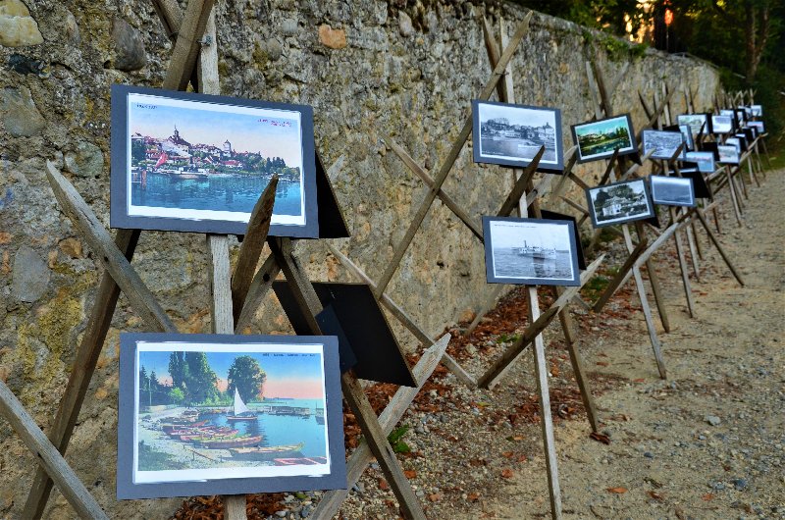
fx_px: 914
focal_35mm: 42
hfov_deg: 46.5
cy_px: 260
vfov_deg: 31.8
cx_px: 392
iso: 400
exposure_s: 1/50
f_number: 8
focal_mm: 28
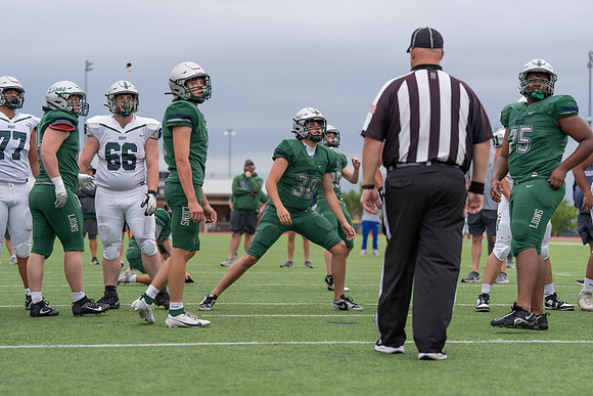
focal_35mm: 95
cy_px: 198
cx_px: 296
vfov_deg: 14.4
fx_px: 1565
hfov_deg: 21.5
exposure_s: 1/1250
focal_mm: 95
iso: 250
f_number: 2.8
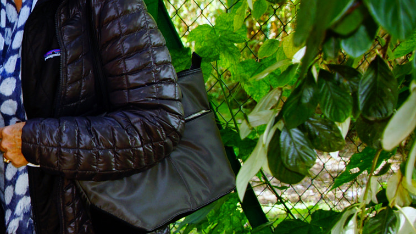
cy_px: 80
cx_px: -91
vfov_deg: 11.9
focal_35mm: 102
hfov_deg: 19.6
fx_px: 1125
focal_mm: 24
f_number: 4
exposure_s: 1/60
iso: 100
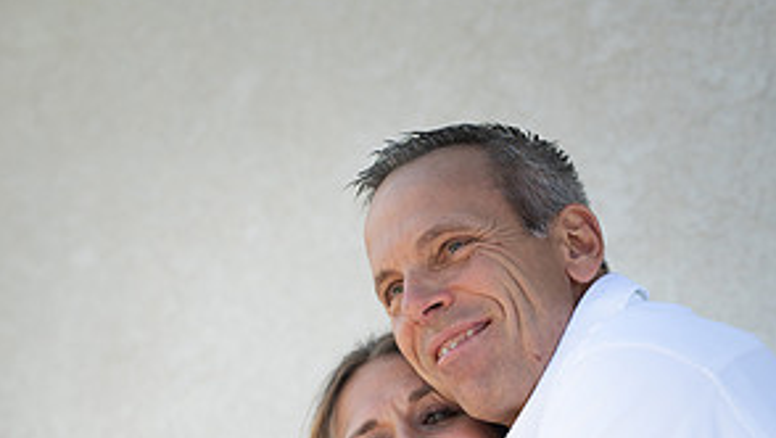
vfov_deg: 14.6
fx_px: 1648
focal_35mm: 80
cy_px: 557
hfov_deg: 26.5
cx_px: 389
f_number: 2.8
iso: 200
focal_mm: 50
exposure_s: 1/1600
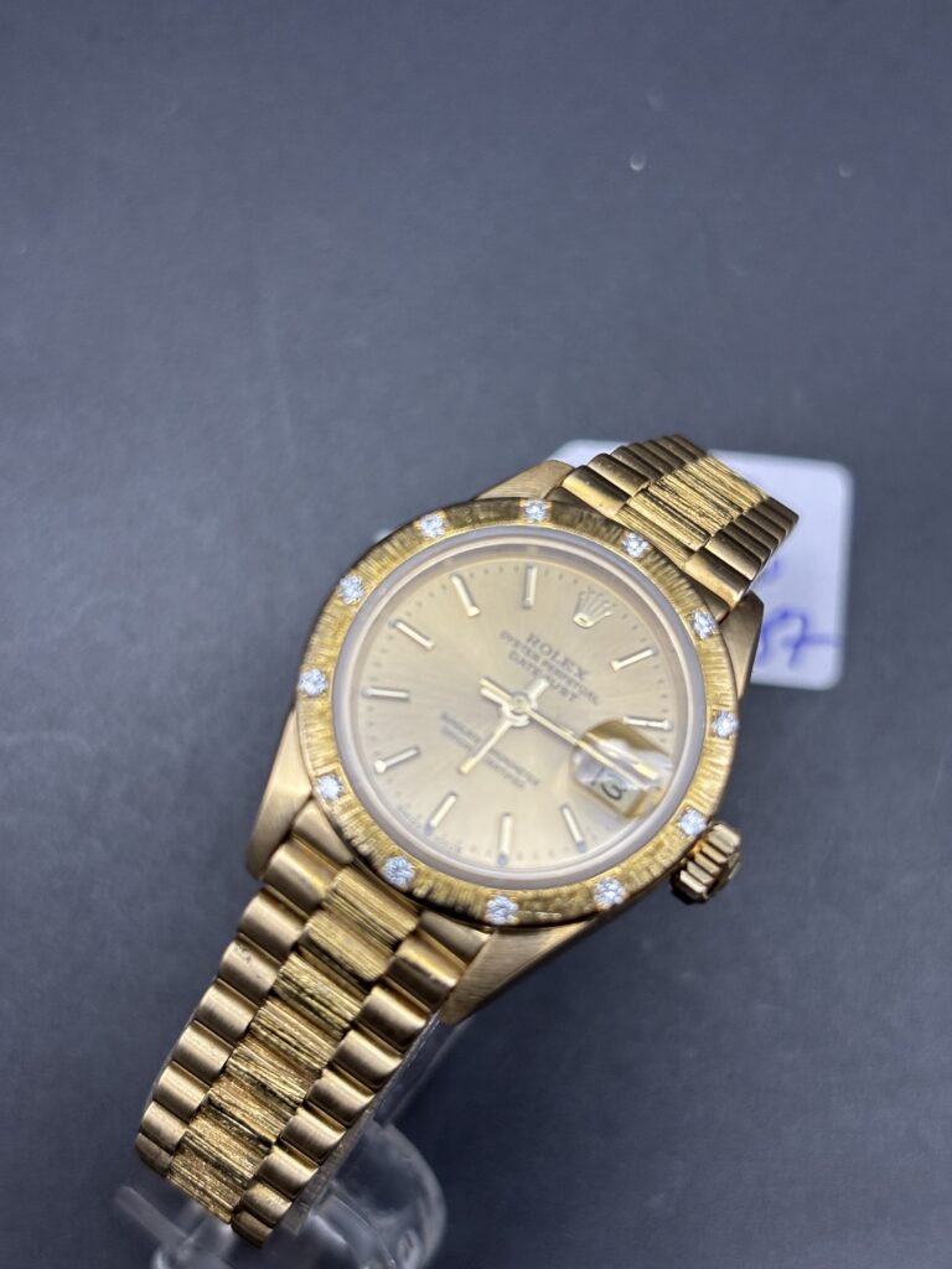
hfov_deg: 28.0
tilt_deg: -76.0
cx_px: 476
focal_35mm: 52
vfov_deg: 36.8
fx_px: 1907
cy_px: 634
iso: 50
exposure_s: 1/100
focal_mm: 5.96
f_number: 1.6
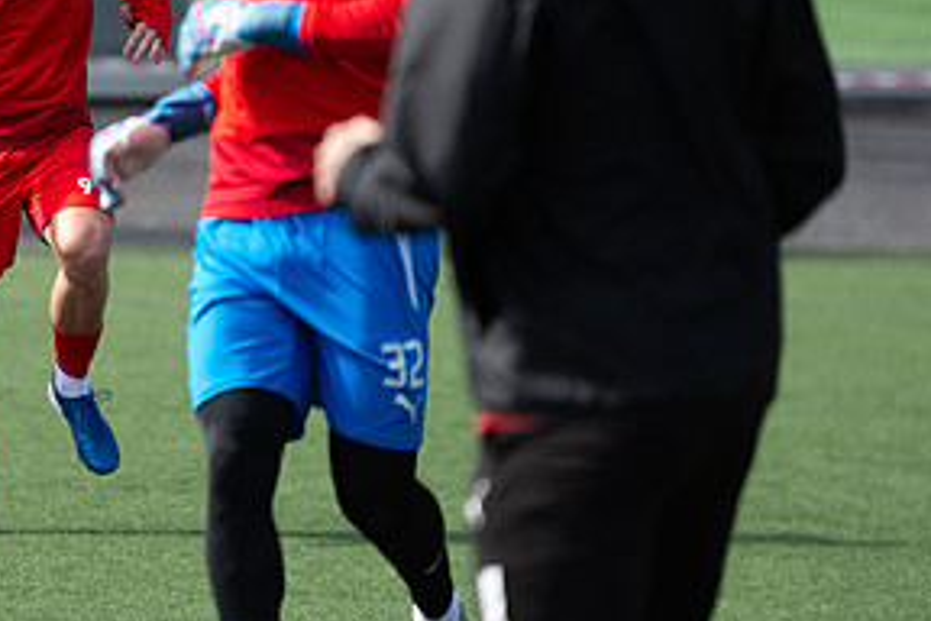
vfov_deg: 3.4
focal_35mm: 404
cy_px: 146
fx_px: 10447
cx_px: 23
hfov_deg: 5.1
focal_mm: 200
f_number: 3.2
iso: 400
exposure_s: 1/1600
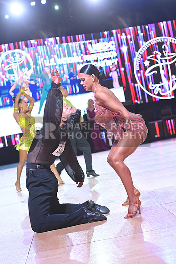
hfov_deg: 17.5
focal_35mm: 78
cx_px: 88
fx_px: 572
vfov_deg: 26.0
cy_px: 132
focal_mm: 78
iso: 4000
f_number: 4.5
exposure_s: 1/400
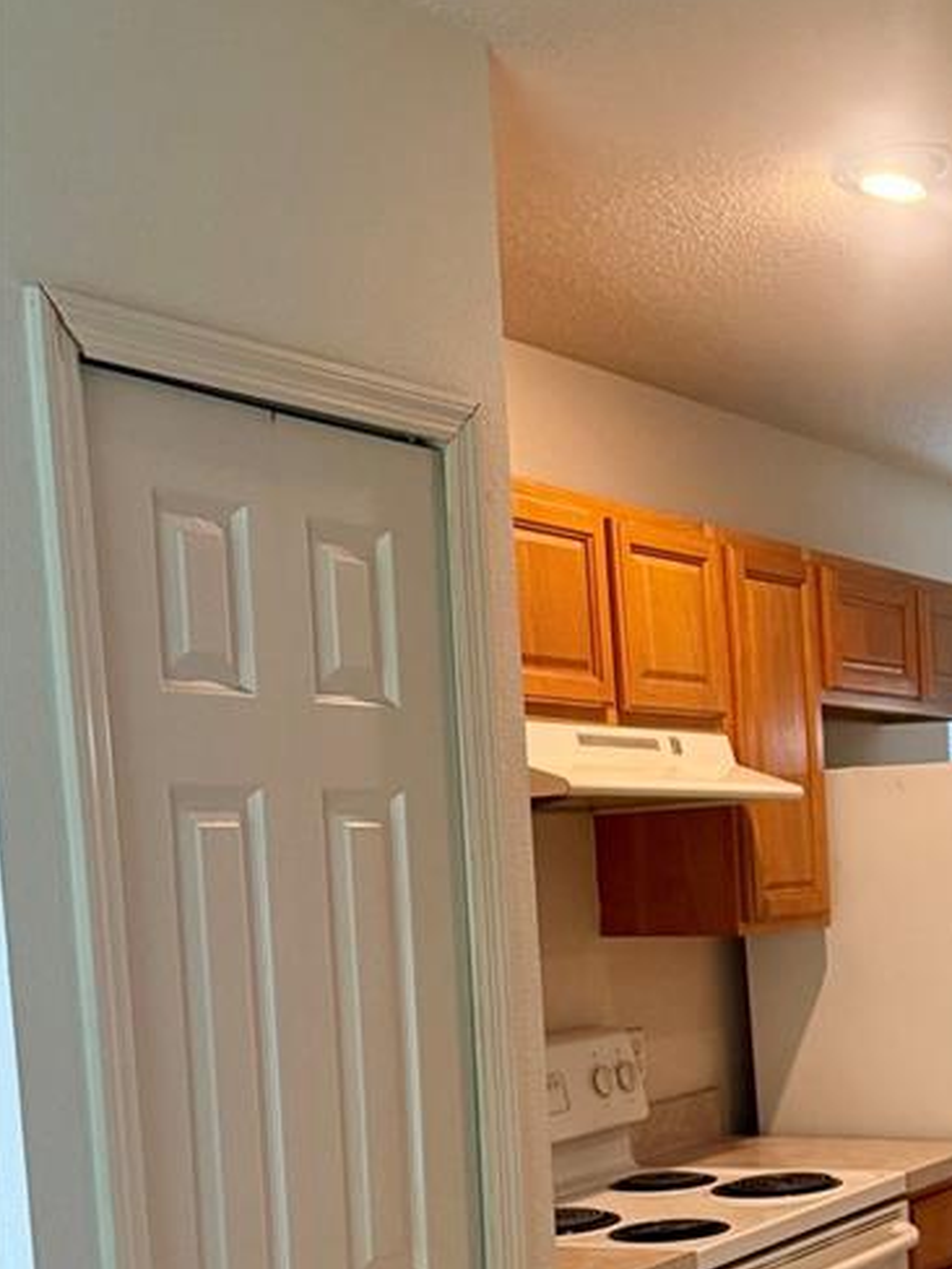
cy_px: 1048
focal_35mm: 59
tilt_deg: -5.6
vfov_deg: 31.7
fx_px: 2163
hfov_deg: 22.7
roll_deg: +1.5
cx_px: 1160
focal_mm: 6.76
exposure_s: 1/120
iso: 400
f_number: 1.78
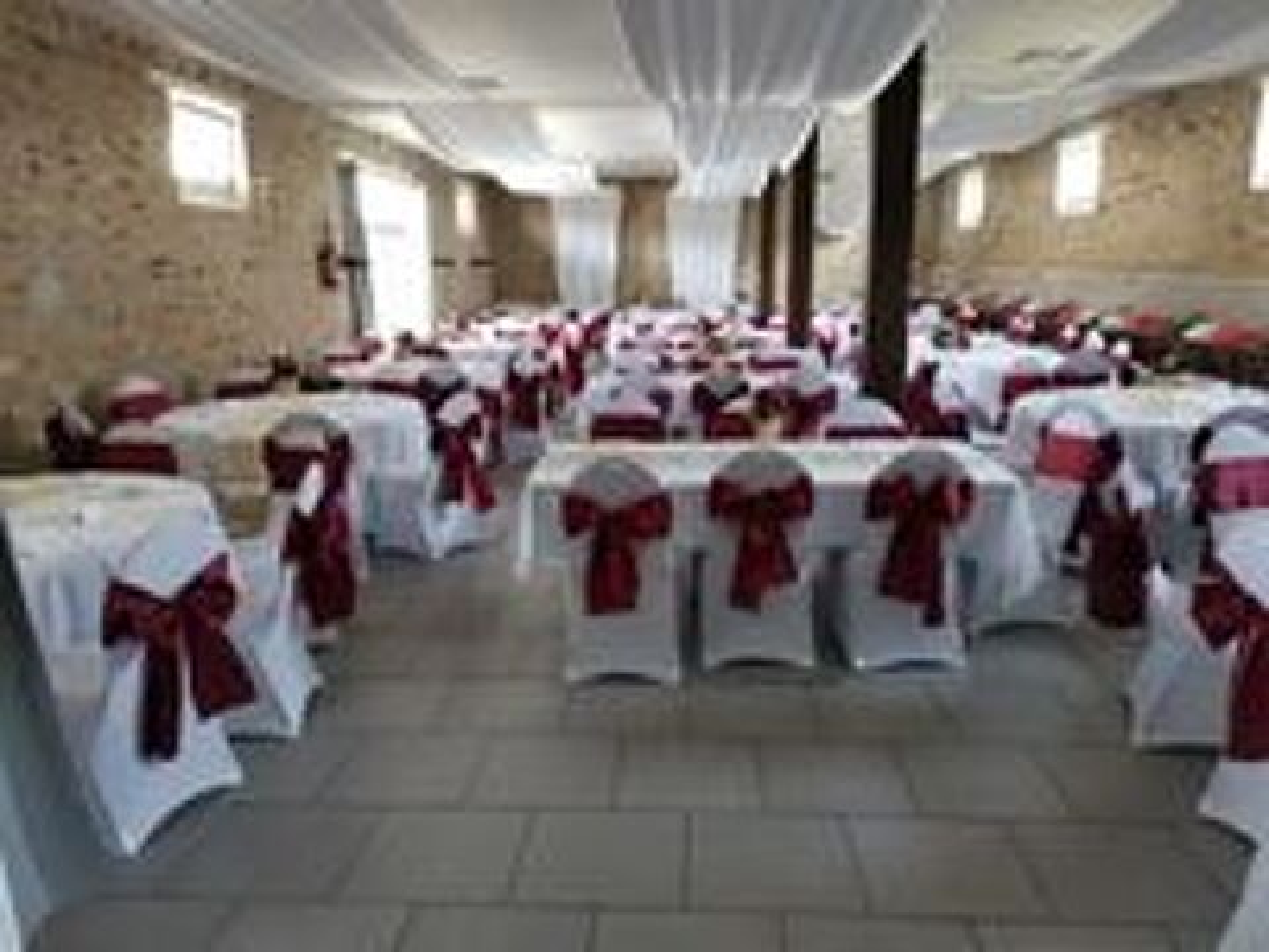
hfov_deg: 67.3
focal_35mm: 26
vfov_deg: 53.1
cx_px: 634
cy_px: 476
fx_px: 953
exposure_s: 1/100
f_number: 1.8
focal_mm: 4.75
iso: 640
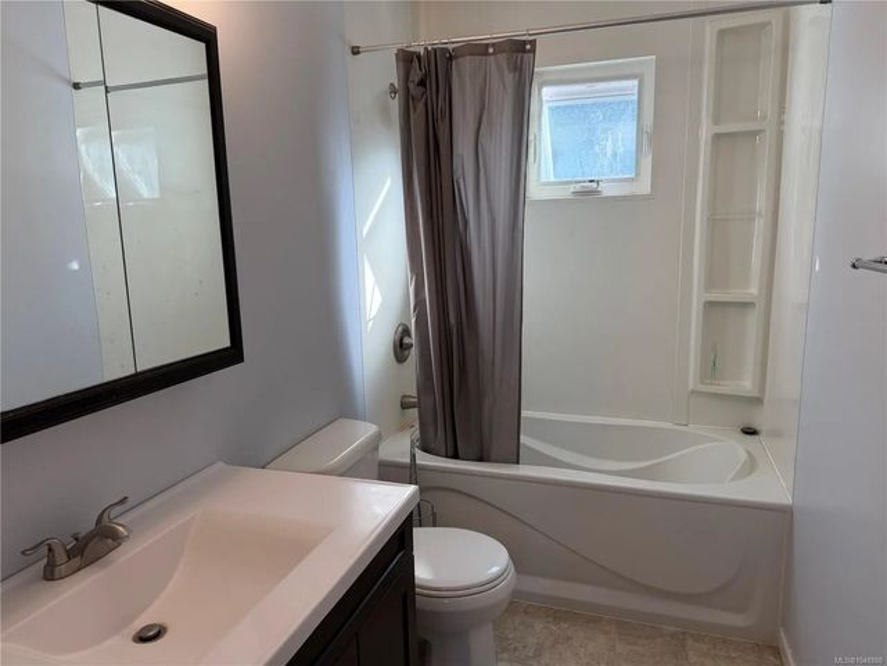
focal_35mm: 24
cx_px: 444
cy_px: 333
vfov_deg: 56.8
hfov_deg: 71.6
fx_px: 615
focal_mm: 6.76
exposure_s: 1/202
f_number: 1.78
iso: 125
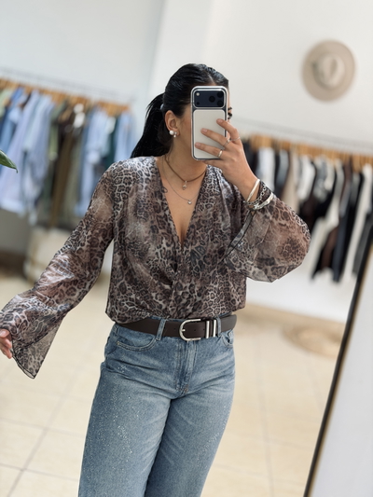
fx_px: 689
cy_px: 248
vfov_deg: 39.6
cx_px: 186
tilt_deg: -10.2
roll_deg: -11.2
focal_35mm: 48
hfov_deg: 30.3
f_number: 1.78
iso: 80
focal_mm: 6.76
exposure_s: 1/100
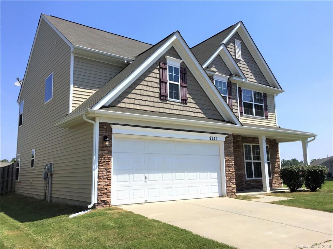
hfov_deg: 58.4
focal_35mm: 31
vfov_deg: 45.4
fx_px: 298
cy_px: 124
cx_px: 166
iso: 25
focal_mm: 3.3
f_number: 2.4
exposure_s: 1/1597
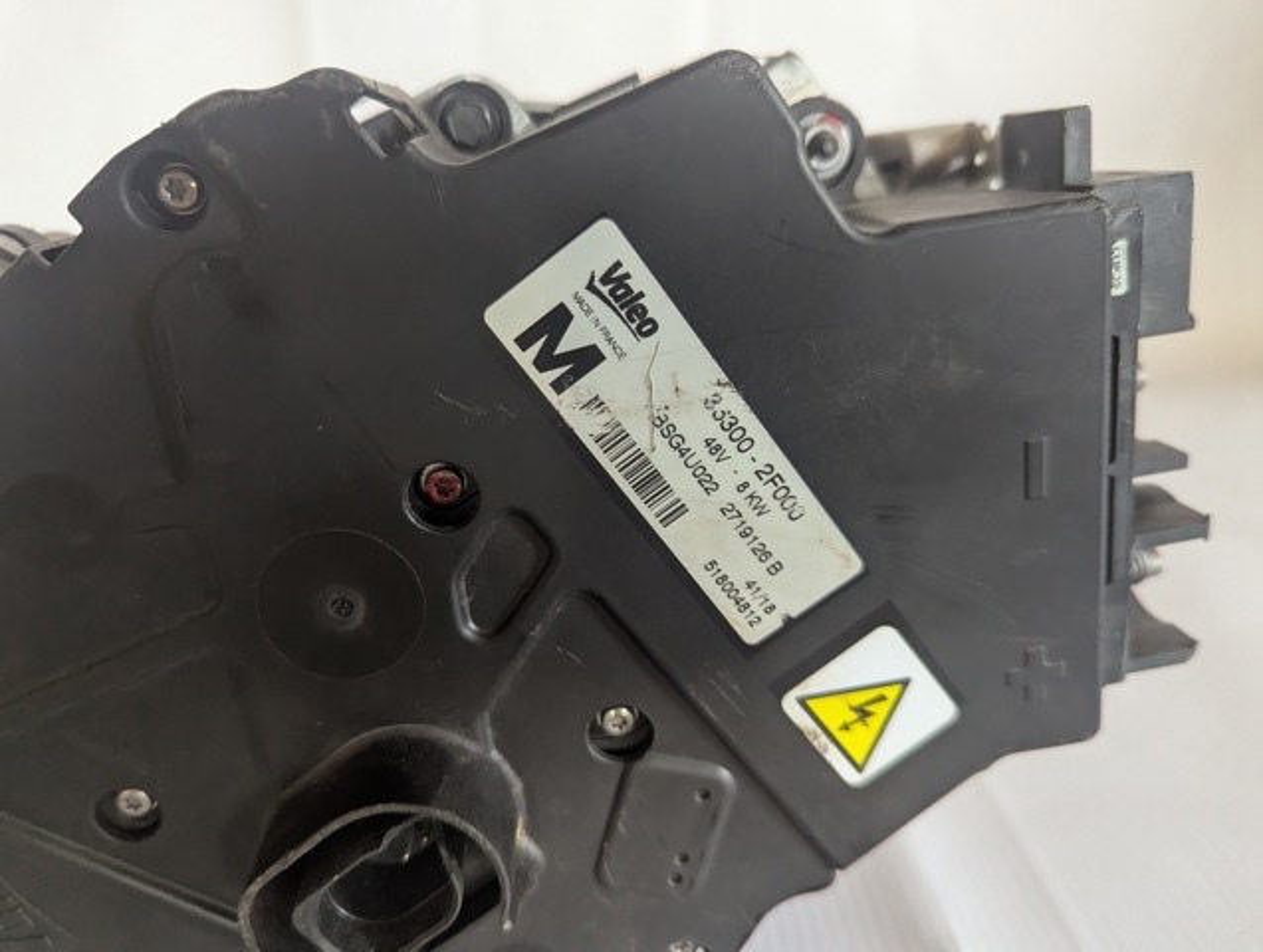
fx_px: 877
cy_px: 476
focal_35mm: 24
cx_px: 632
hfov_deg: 71.5
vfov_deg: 57.0
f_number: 1.85
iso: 1268
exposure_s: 1/155
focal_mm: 6.81
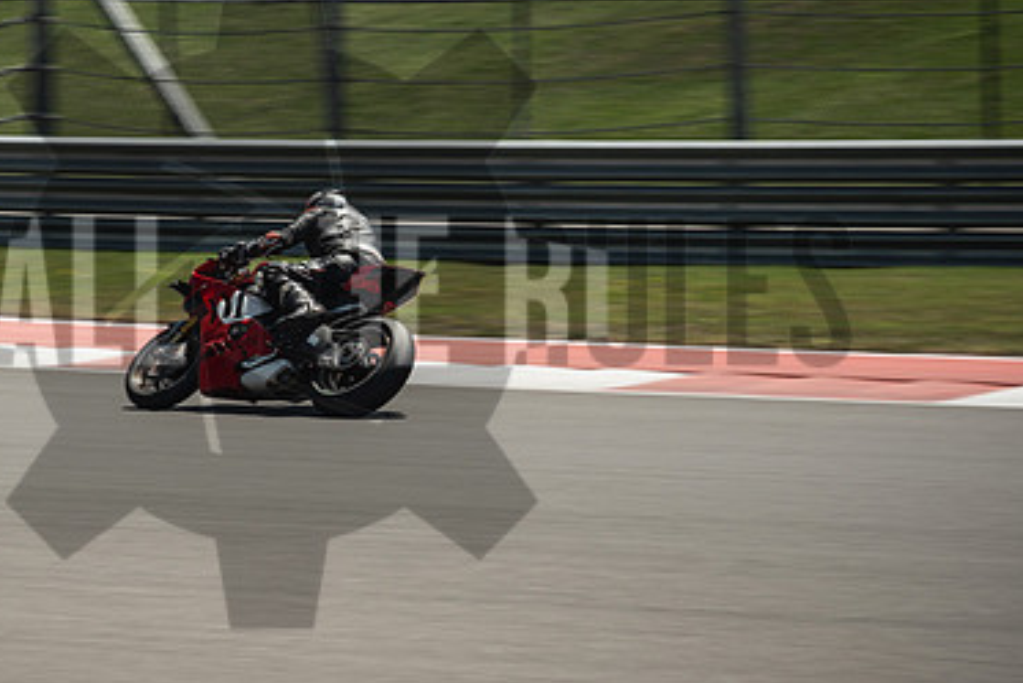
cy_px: 295
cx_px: 272
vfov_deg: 5.9
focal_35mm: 233
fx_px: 6623
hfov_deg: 8.8
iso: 125
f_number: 8
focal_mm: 100
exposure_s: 1/200
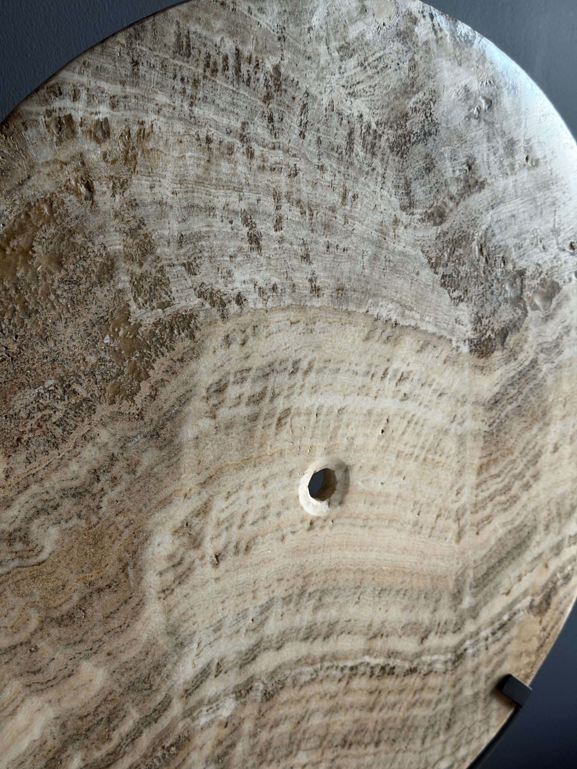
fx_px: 1067
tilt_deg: -11.8
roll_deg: +0.2
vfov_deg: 39.7
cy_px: 384
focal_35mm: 48
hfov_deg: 30.3
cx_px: 288
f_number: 1.78
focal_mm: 6.76
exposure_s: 1/33
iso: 400
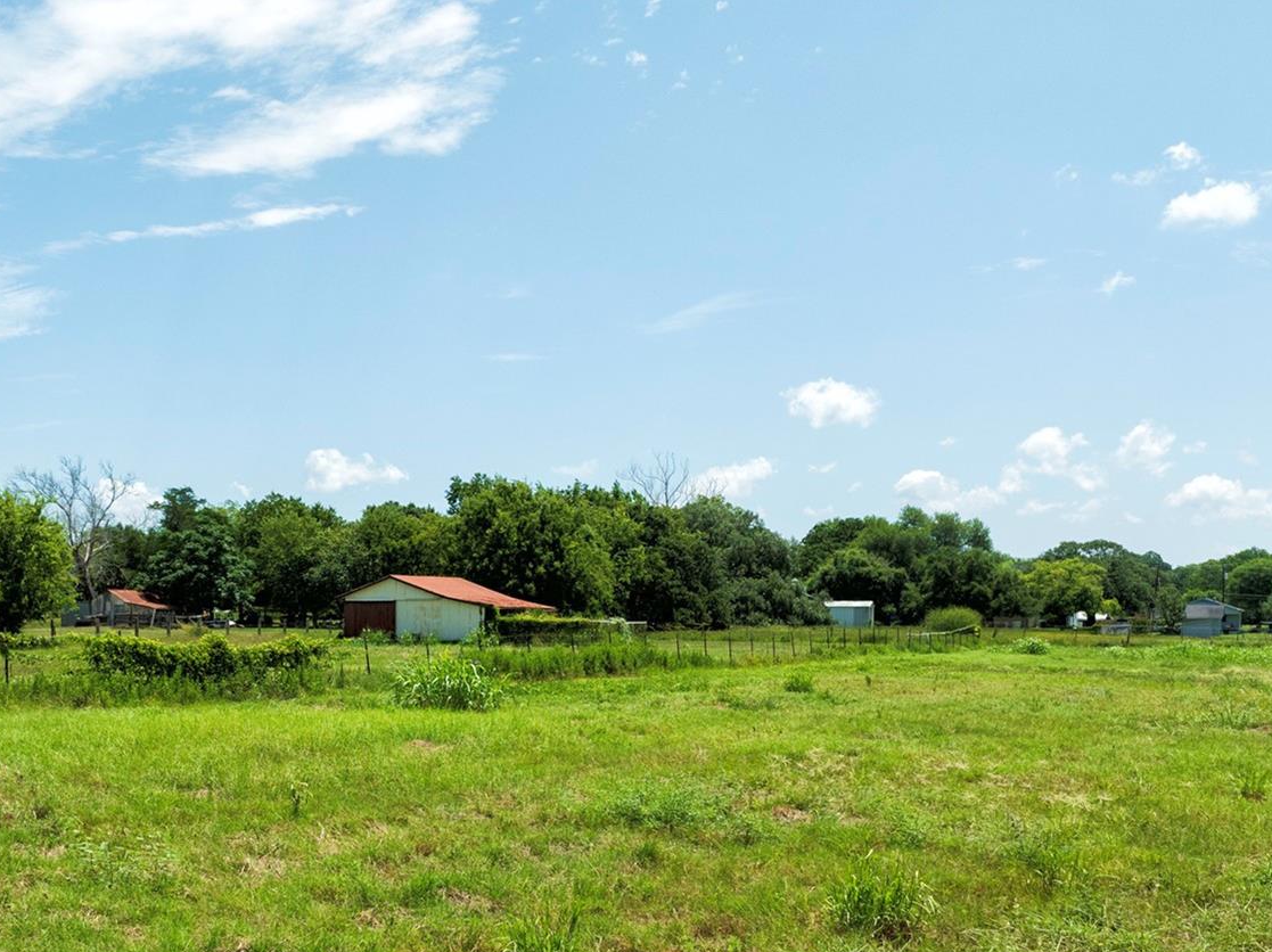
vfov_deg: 32.1
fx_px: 1616
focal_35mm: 44
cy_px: 744
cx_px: 462
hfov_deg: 42.6
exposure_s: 1/2000
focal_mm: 12.29
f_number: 2.8
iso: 100
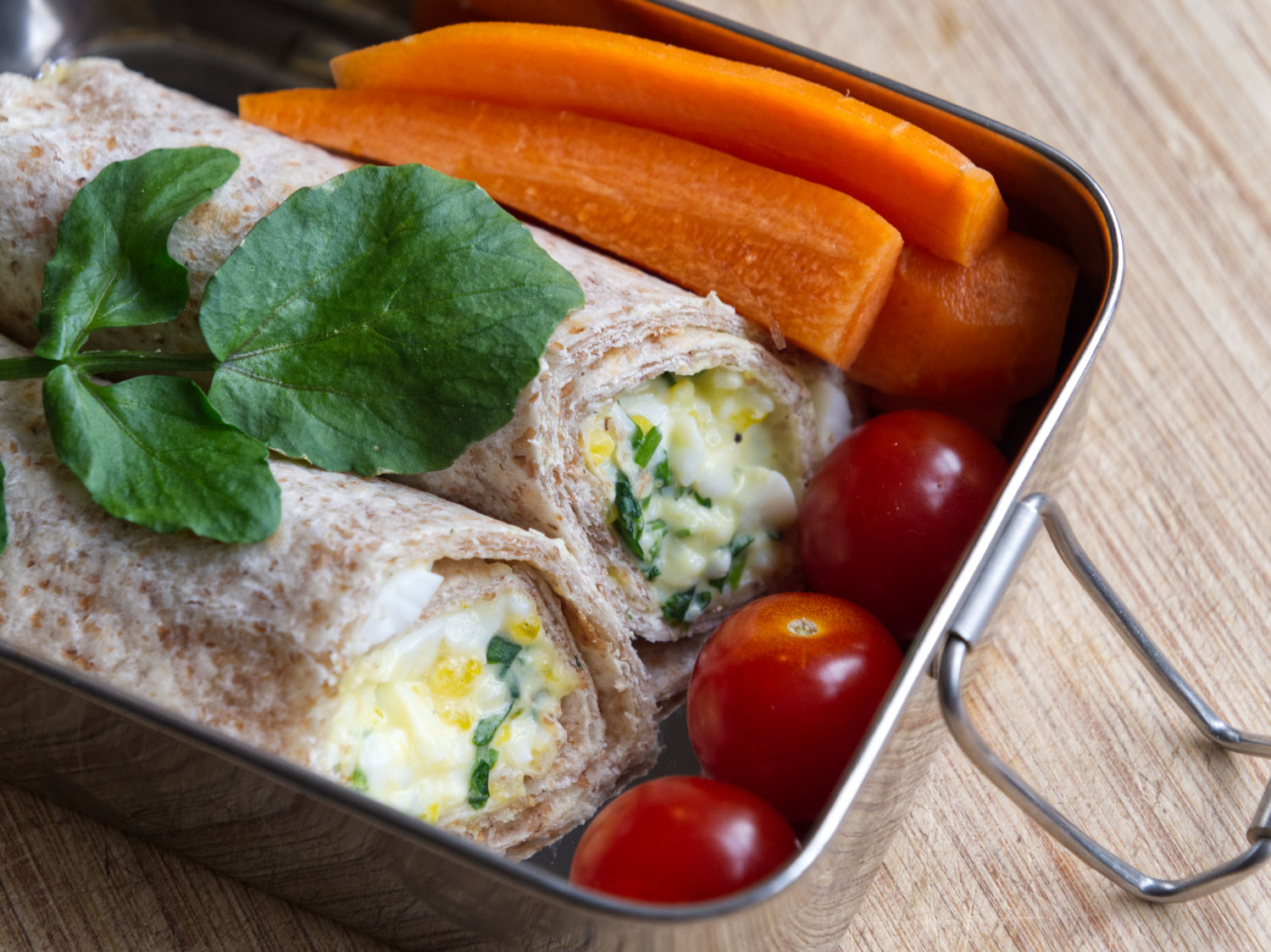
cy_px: 476
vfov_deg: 12.3
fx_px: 4405
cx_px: 636
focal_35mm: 120
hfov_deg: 16.4
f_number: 4
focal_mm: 60
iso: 400
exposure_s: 1/125
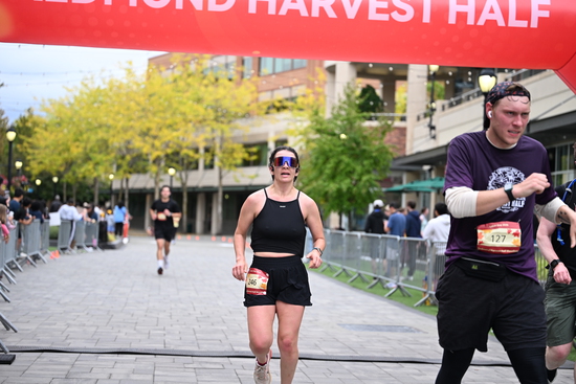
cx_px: 288
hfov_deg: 28.8
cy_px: 192
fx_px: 1120
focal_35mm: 70
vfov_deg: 19.5
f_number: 2.8
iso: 640
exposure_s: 1/2000
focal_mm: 70
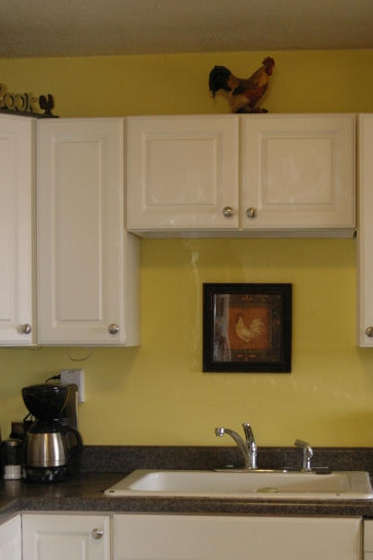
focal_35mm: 64
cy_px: 388
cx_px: 250
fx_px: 996
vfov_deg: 31.1
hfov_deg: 21.1
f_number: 4
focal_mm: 28
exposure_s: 1/125
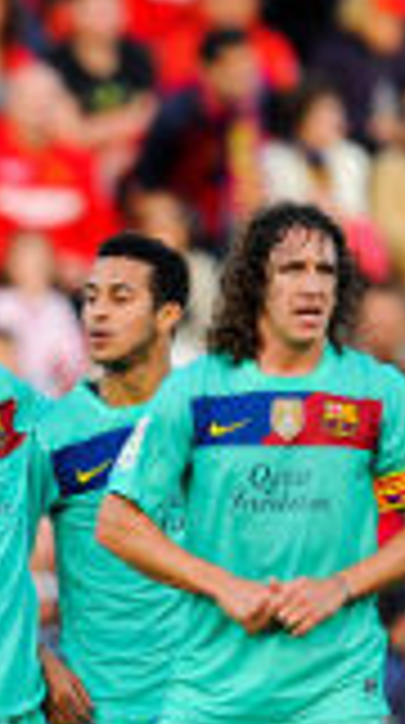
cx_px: -603
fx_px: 23019
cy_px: 576
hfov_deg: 1.0
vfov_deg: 1.8
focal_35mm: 1200
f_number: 3.2
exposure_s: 1/1250
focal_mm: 400
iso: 1000
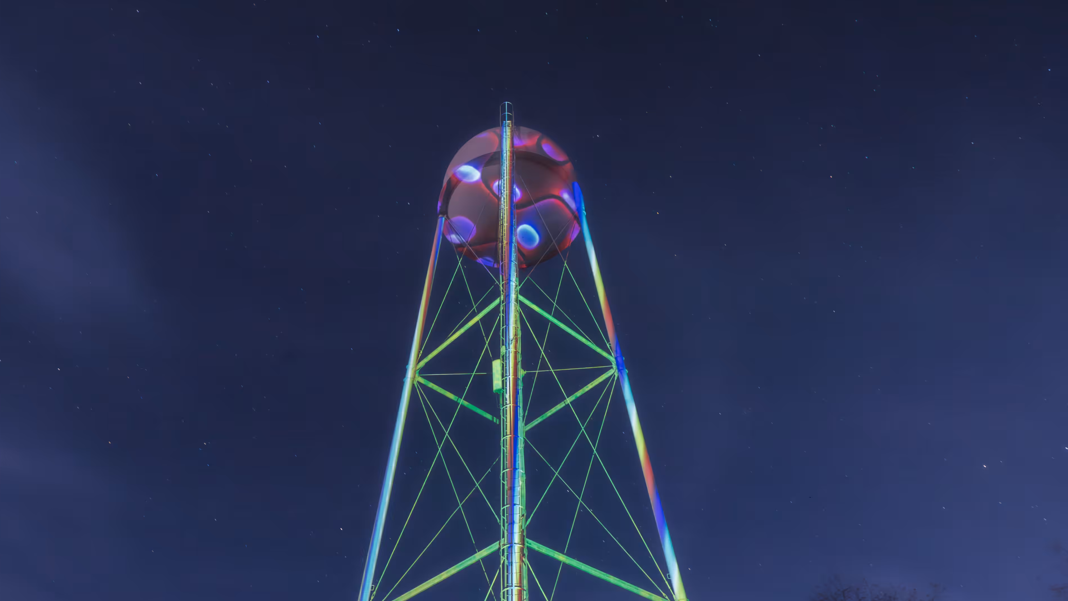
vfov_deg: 44.2
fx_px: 736
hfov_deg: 71.9
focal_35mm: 26
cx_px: 517
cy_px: 349
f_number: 10
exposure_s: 30
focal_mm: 16
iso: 250
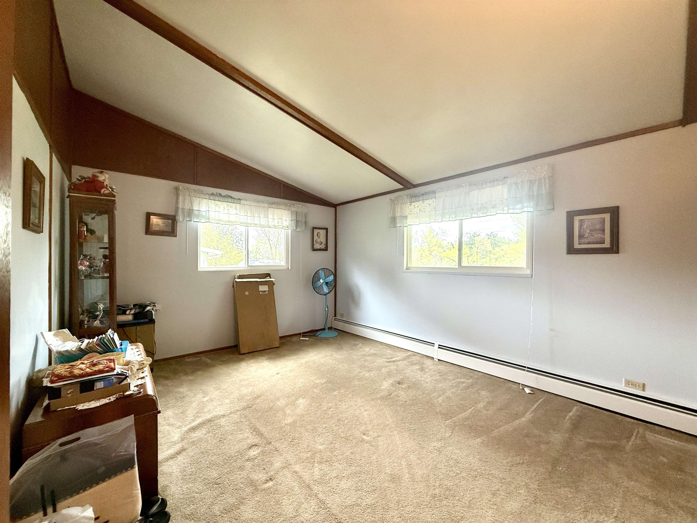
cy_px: 262
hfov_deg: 102.1
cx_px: 348
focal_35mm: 14
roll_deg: -0.3
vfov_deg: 85.7
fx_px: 282
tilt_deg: +0.8
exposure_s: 1/120
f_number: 2.2
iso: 200
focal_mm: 2.22
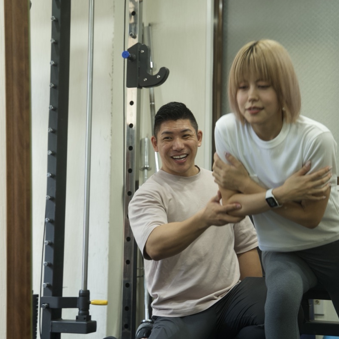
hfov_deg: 22.8
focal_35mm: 76
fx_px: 842
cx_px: 155
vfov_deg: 22.8
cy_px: 169
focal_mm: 59
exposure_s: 1/80
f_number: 4.5
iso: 1000
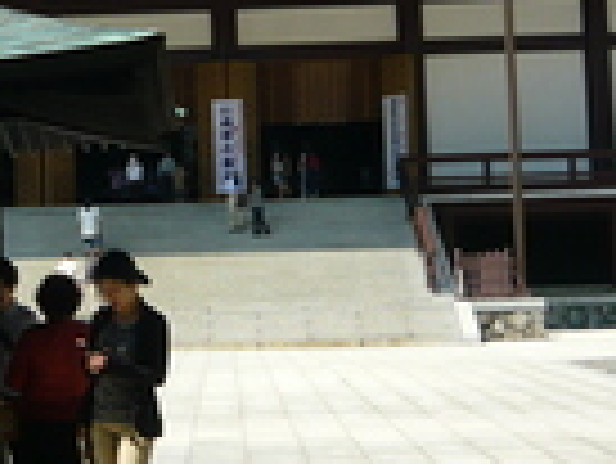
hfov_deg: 19.0
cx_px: 22
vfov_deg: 14.6
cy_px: 88
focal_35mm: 101
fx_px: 1799
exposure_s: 1/1000
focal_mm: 5.5
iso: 100
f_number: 2.8
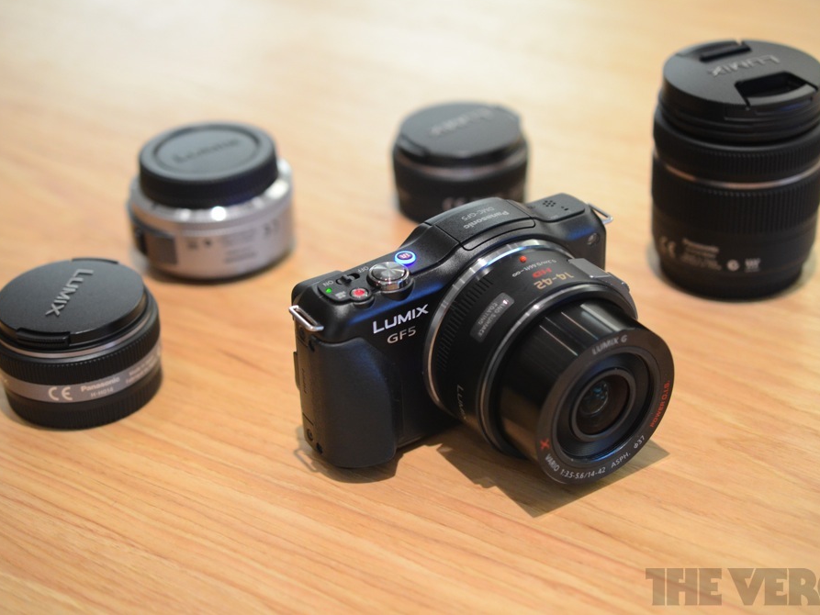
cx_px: 414
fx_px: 1564
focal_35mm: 66
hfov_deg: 29.4
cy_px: 305
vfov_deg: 22.3
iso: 1400
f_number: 3
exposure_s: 1/50
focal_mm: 40
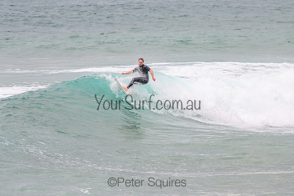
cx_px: 140
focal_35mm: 550
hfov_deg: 3.7
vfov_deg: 2.5
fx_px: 4495
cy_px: 81
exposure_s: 1/2000
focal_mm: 400
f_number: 5.6
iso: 200
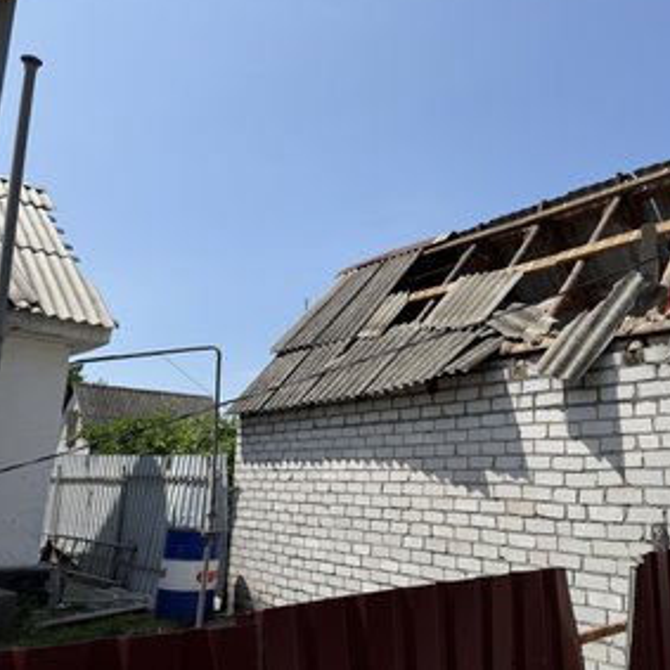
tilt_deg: +13.1
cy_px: 320
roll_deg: +0.1
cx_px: 455
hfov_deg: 52.8
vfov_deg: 54.0
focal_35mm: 30
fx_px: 657
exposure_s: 1/6410
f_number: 1.78
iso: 80
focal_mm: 6.76
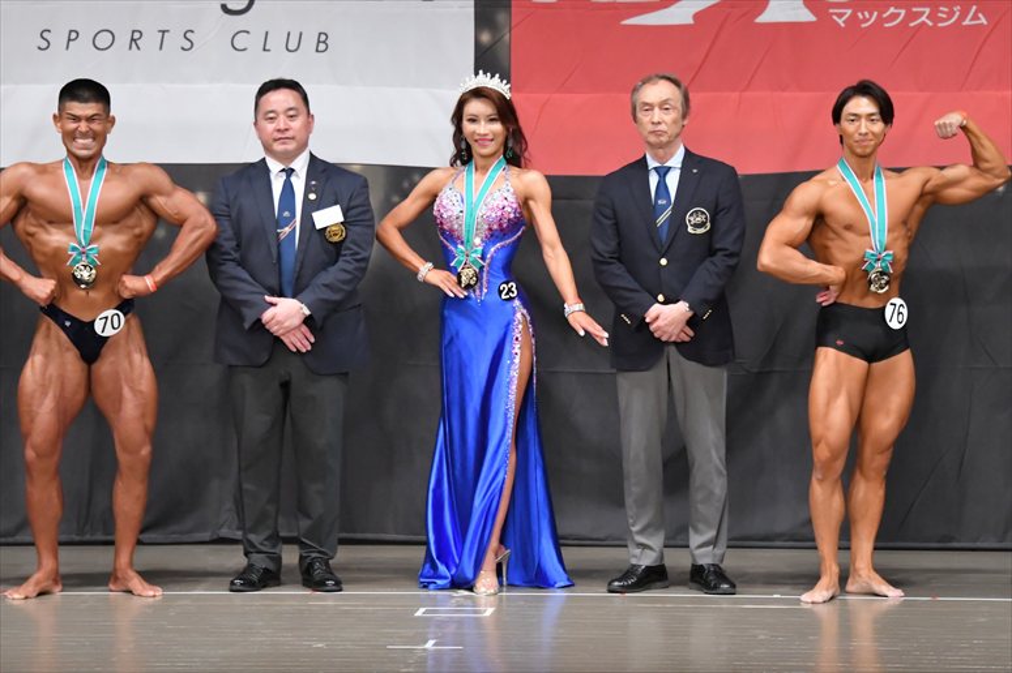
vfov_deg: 6.8
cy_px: 336
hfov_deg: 10.2
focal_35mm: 202
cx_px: 506
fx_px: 5676
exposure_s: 1/400
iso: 6400
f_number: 5.6
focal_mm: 135
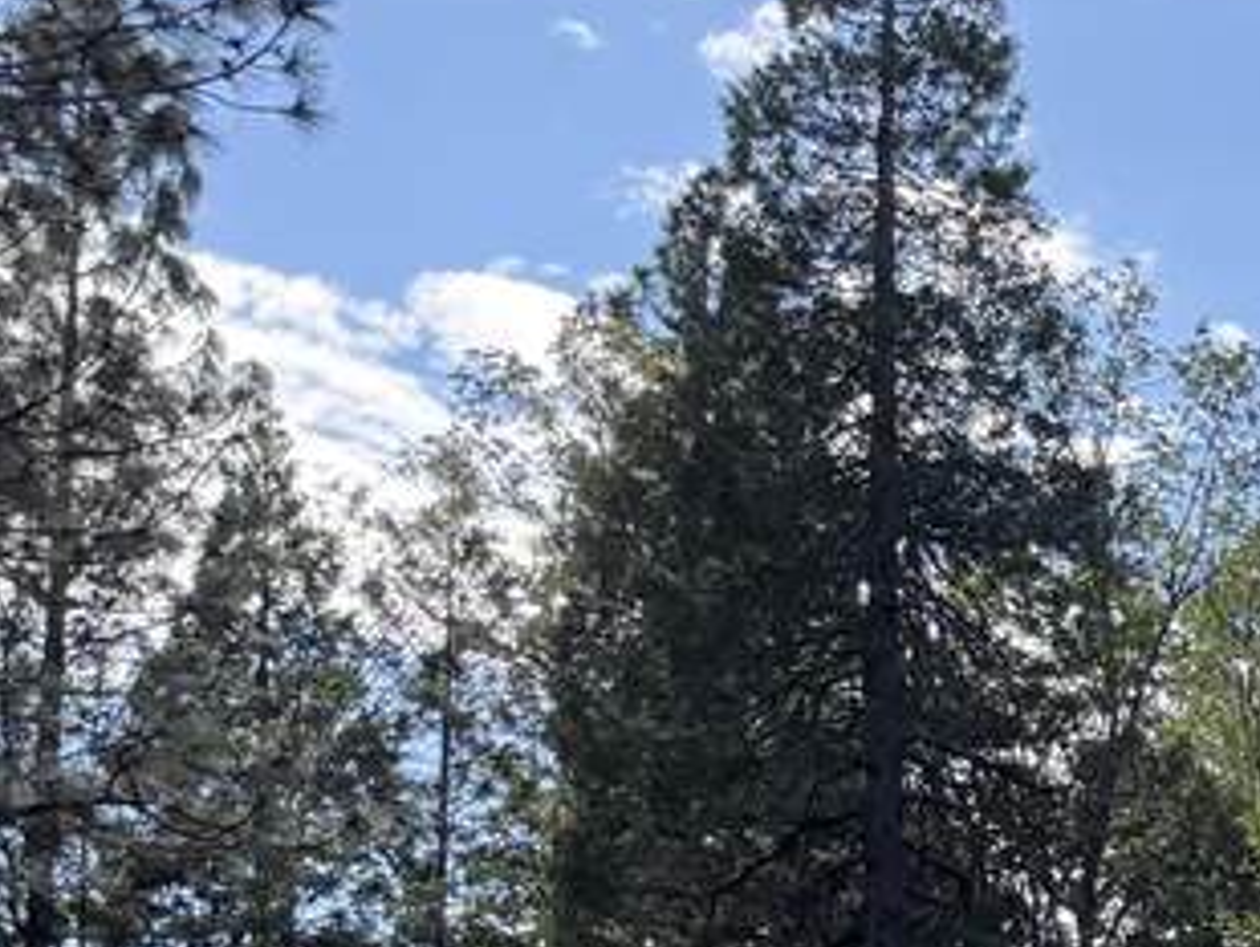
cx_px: 2593
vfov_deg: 13.7
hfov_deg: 15.4
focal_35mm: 99
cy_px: 1565
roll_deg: +0.6
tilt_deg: +5.0
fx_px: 3606
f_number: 1.78
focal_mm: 6.76
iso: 100
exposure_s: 1/1292
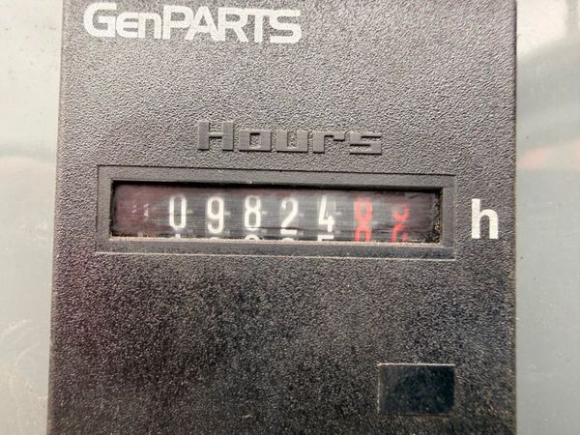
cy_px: 218
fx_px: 402
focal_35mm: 24
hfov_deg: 71.6
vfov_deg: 56.8
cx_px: 290
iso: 64
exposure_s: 1/121
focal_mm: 2.22
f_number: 2.2
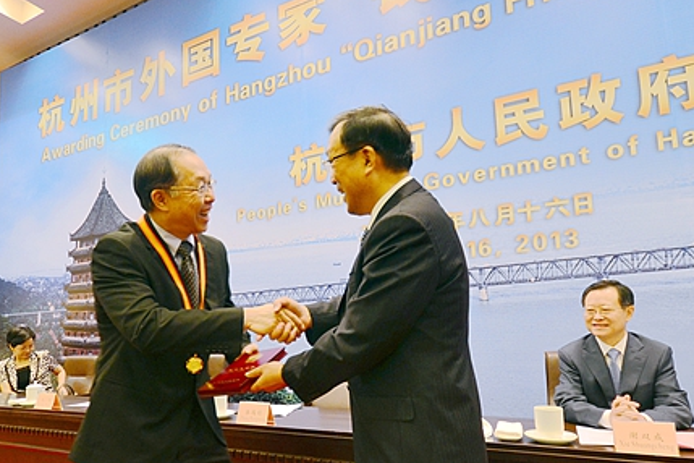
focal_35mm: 21
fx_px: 405
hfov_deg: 80.7
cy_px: 306
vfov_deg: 58.3
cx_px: 298
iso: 400
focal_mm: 10
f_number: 5.6
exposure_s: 1/20
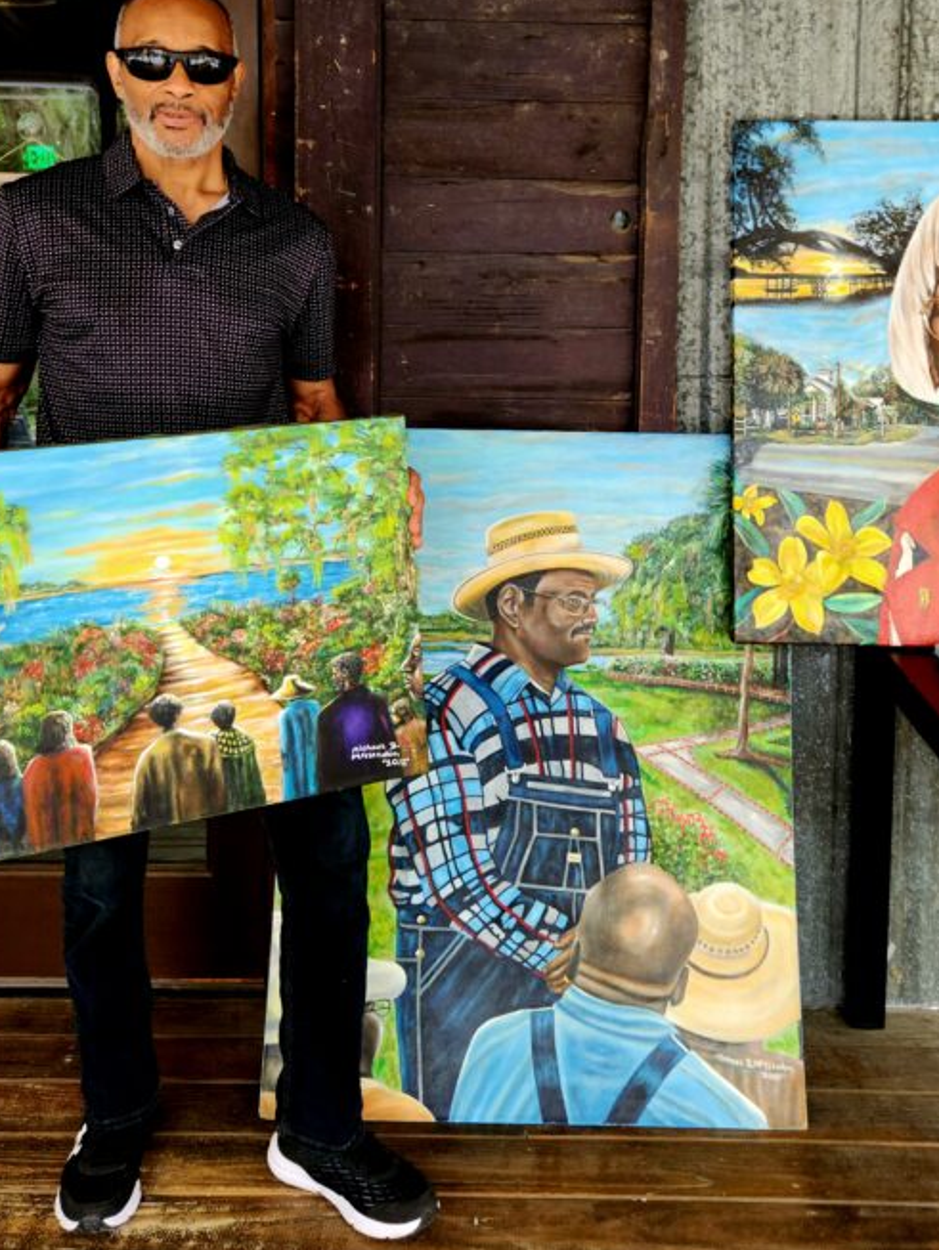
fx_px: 1301
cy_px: 417
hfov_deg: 39.6
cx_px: 524
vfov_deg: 50.4
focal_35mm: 36
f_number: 1.8
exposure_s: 1/60.2
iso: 50
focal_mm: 5.4
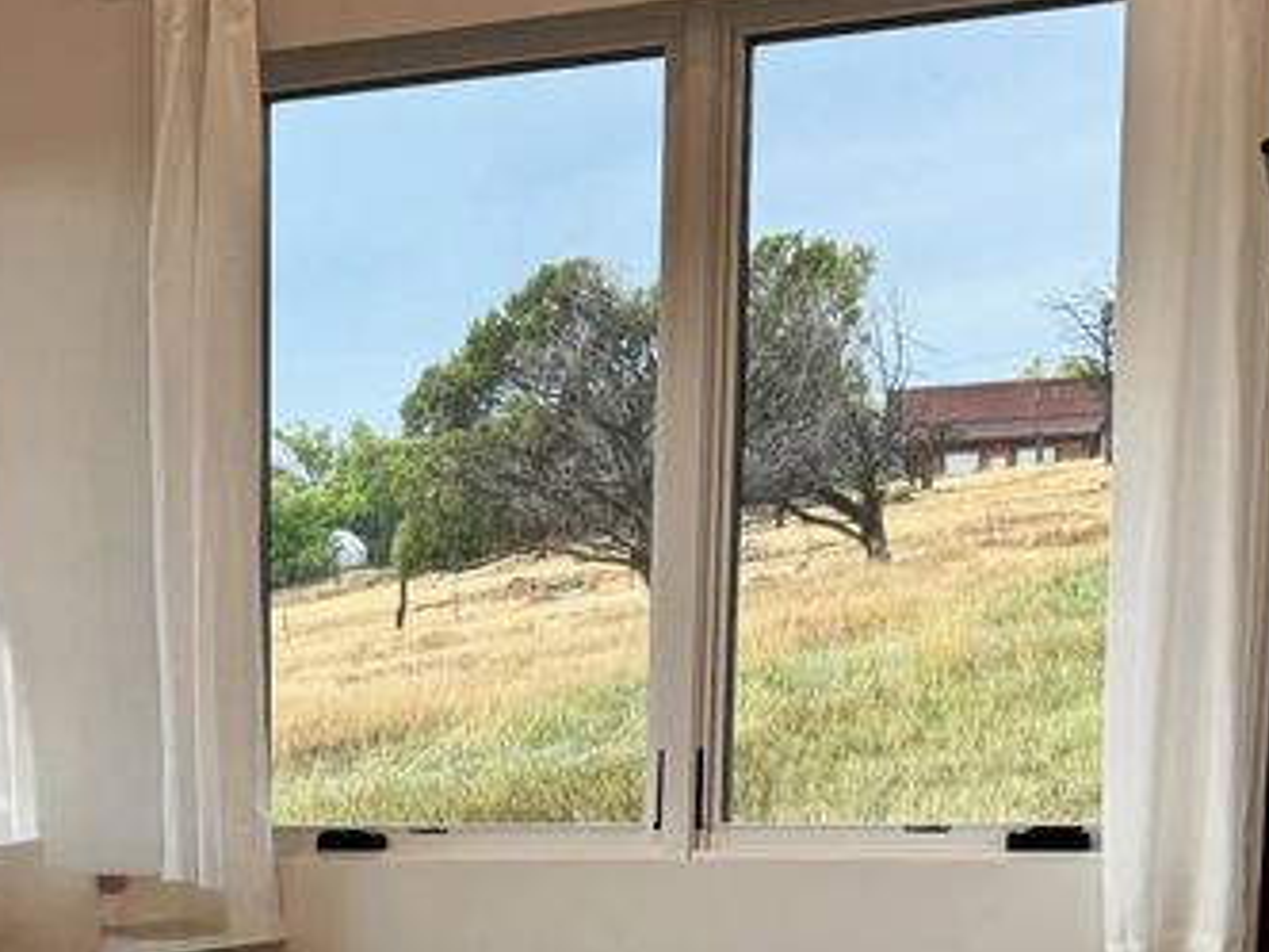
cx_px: -27
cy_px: 1174
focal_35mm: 74
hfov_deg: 25.0
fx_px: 2713
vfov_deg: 18.7
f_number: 1.78
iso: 125
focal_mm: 6.76
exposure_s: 1/120
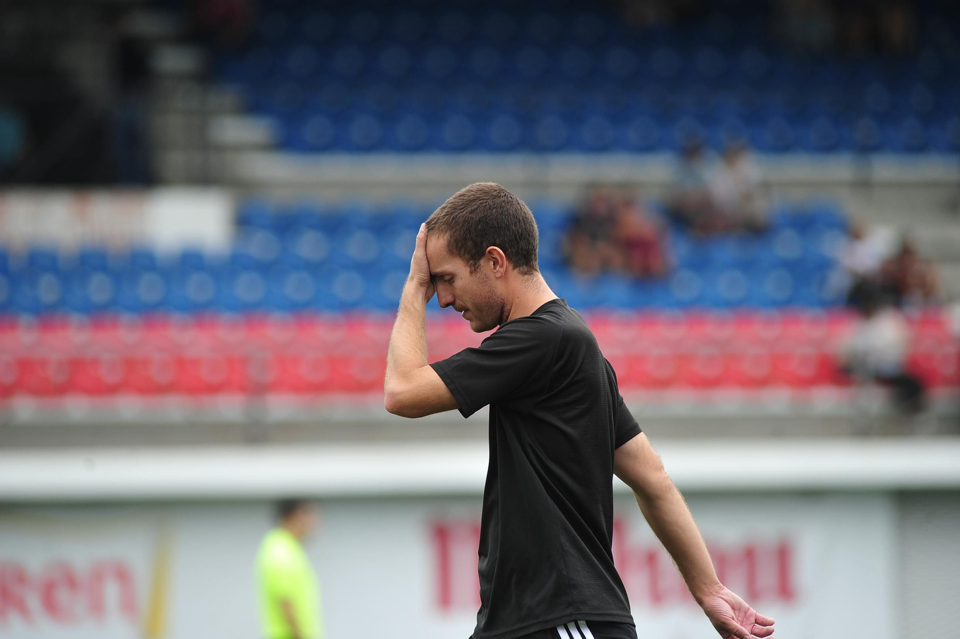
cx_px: 480
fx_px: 7996
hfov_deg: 6.9
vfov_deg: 4.6
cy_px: 320
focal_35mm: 300
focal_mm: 300
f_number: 4
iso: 500
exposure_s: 1/1000
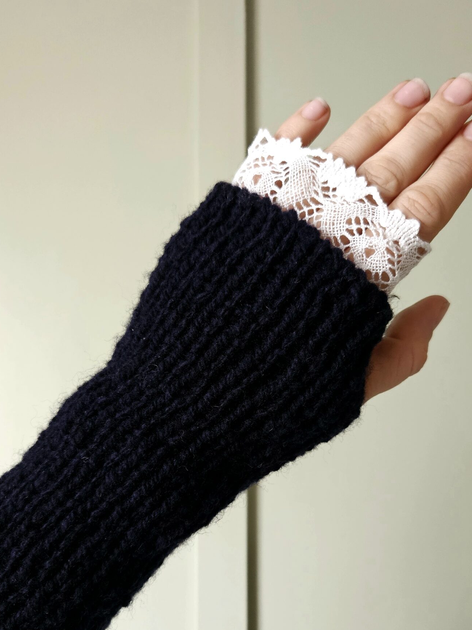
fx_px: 618
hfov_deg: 41.8
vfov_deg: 53.4
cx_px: 239
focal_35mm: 34
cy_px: 390
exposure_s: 1/101
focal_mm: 5.4
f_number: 1.8
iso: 800
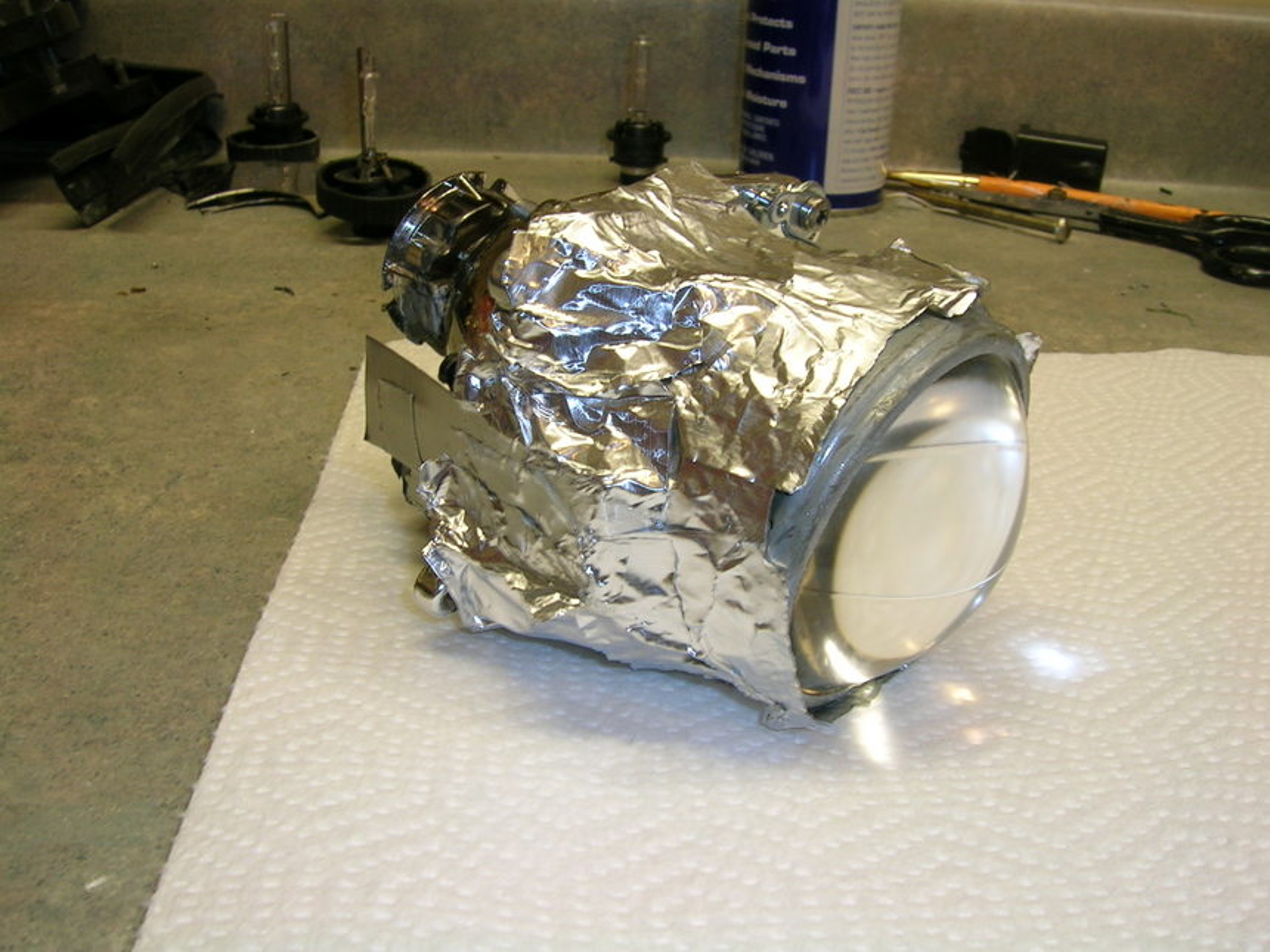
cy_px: 476
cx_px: 635
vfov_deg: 40.7
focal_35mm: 35
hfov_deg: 52.6
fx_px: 1284
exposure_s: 1/7.8
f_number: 4.8
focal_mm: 5.4
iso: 50
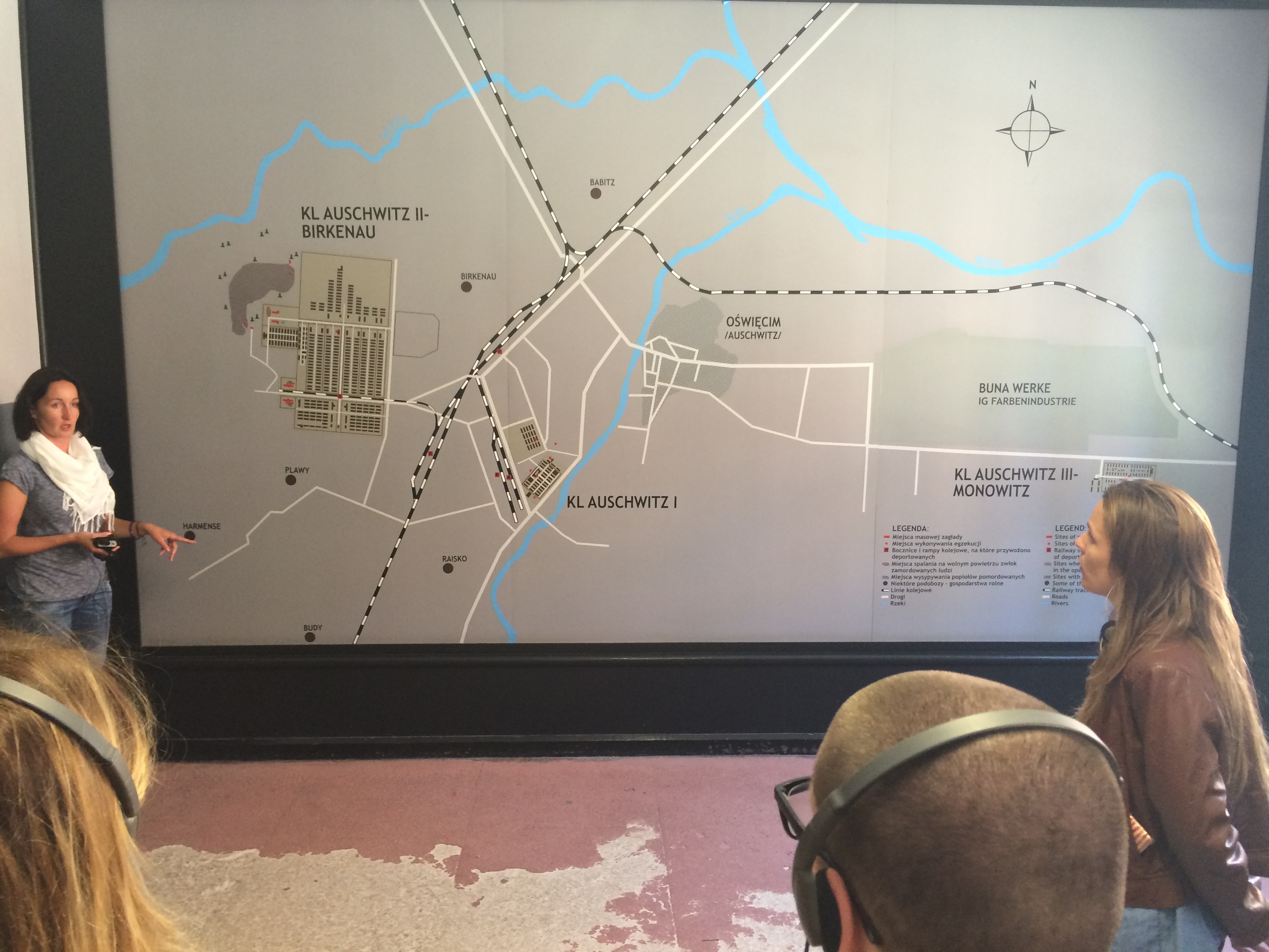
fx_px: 1063
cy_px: 476
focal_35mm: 29
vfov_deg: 48.2
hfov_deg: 61.7
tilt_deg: -4.1
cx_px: 634
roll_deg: +1.2
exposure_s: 1/33
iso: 125
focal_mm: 4.15
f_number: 2.2
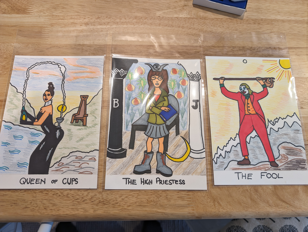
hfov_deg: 71.5
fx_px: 214
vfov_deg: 56.9
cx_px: 154
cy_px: 116
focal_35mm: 24
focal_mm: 6.9
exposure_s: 1/23.8
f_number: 1.68
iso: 75
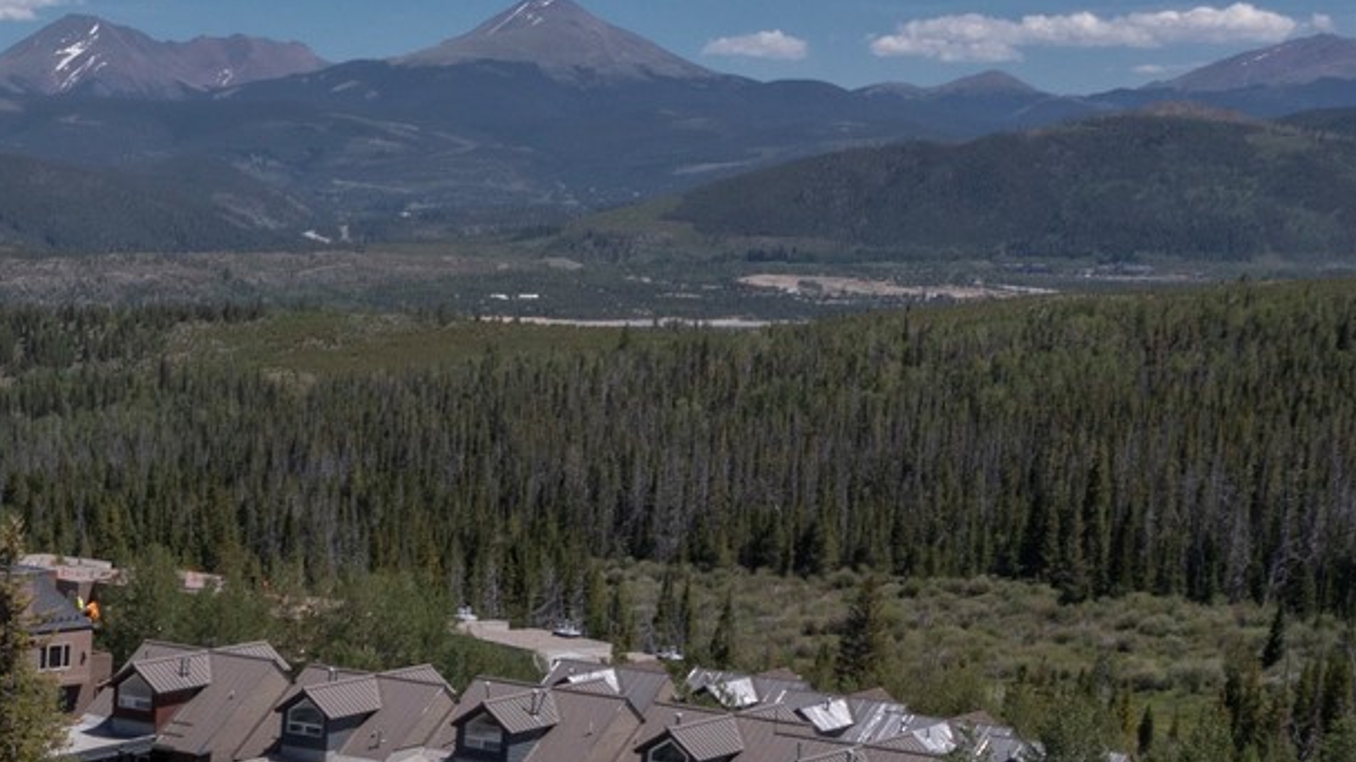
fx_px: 2947
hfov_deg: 22.5
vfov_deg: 14.1
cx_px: -524
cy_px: 1006
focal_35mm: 82
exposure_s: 1/640
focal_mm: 10.26
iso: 100
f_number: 7.1
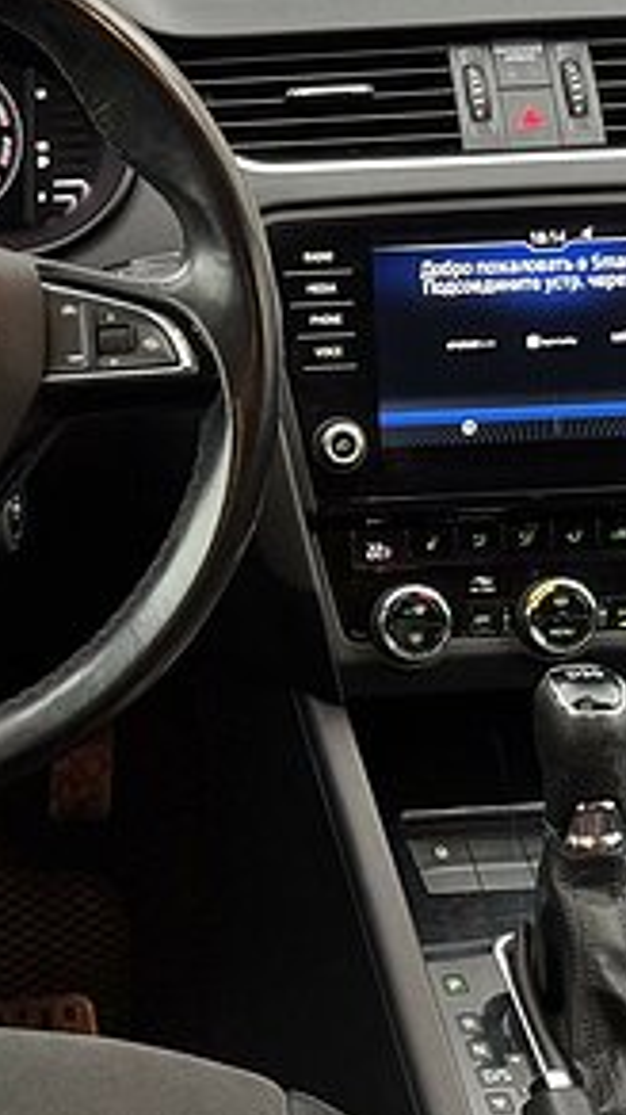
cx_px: -15
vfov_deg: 21.8
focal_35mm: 98
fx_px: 2895
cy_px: 519
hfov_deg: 12.2
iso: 640
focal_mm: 6.76
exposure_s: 1/28
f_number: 1.78
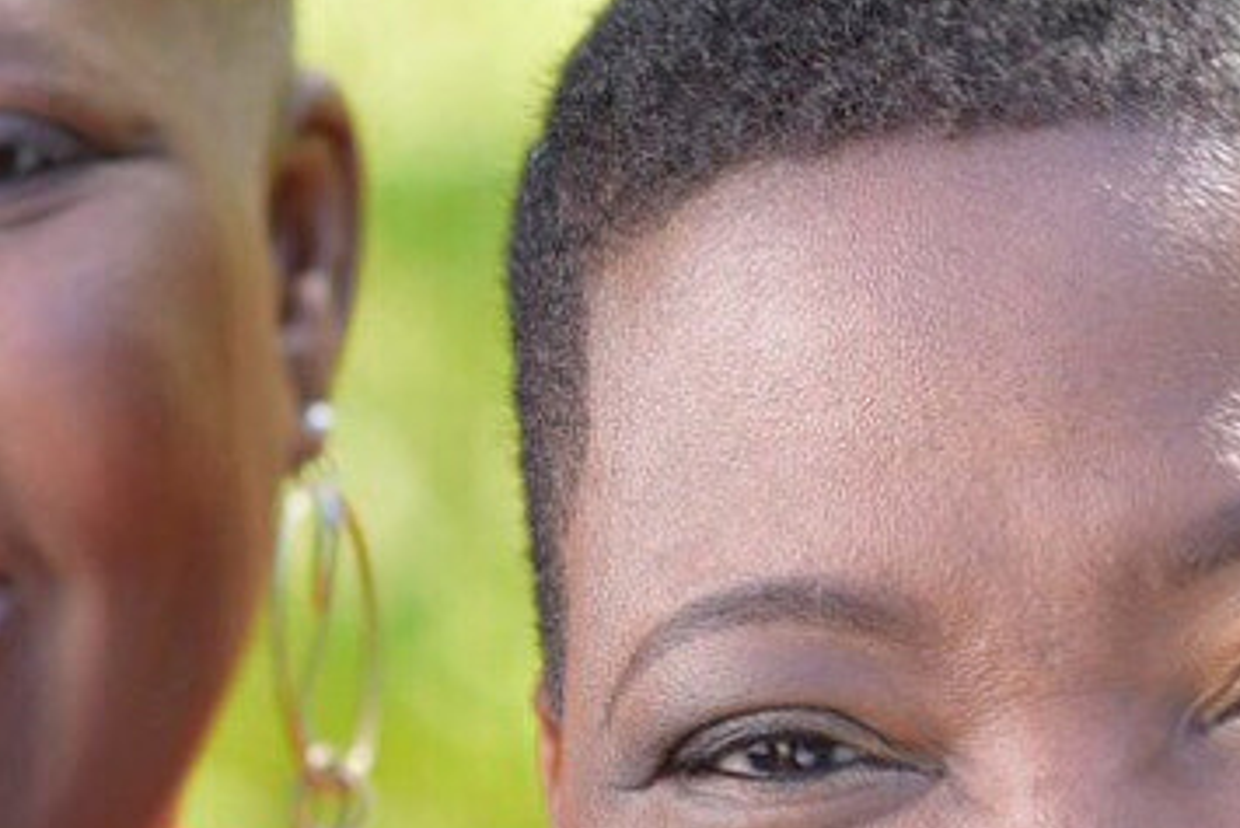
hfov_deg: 5.4
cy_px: 582
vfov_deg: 3.6
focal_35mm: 383
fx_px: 13197
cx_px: 580
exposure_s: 1/200
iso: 100
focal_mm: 85
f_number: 3.5
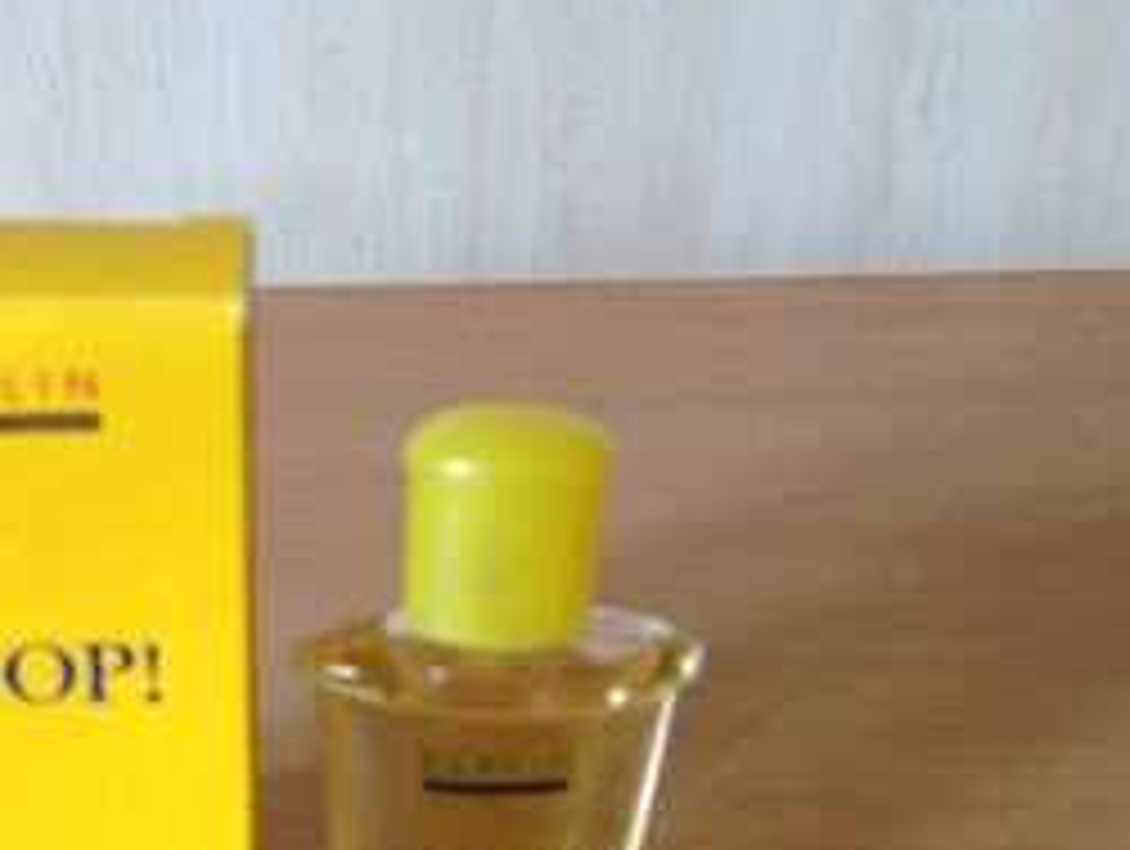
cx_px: 207
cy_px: 612
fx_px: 2060
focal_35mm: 63
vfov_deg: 23.2
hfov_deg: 29.9
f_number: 2.4
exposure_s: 1/30
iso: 50
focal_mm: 4.13
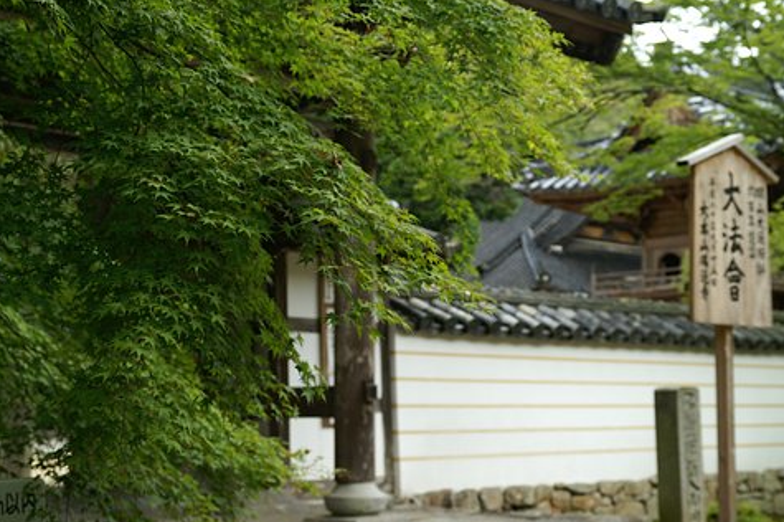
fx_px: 1230
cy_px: 248
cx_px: 418
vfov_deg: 23.9
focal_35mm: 57
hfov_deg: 35.3
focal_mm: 35
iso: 200
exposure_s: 1/80
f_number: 5
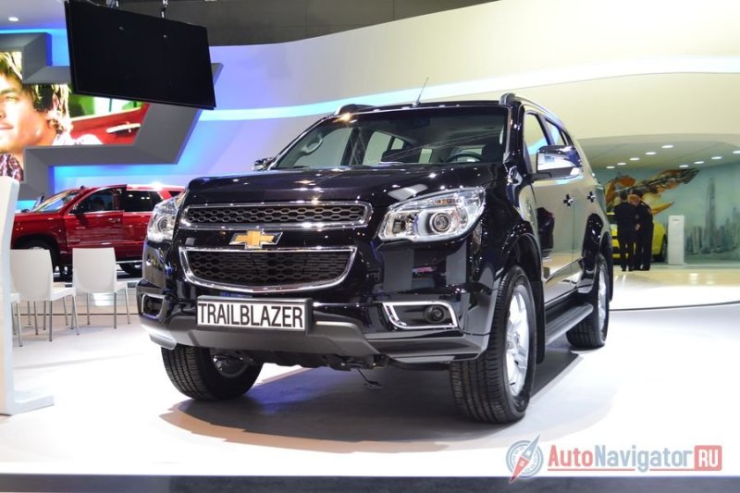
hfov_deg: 49.6
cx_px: 370
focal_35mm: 39
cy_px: 246
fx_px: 801
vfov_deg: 34.2
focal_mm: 26
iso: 800
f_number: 5
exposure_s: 1/60
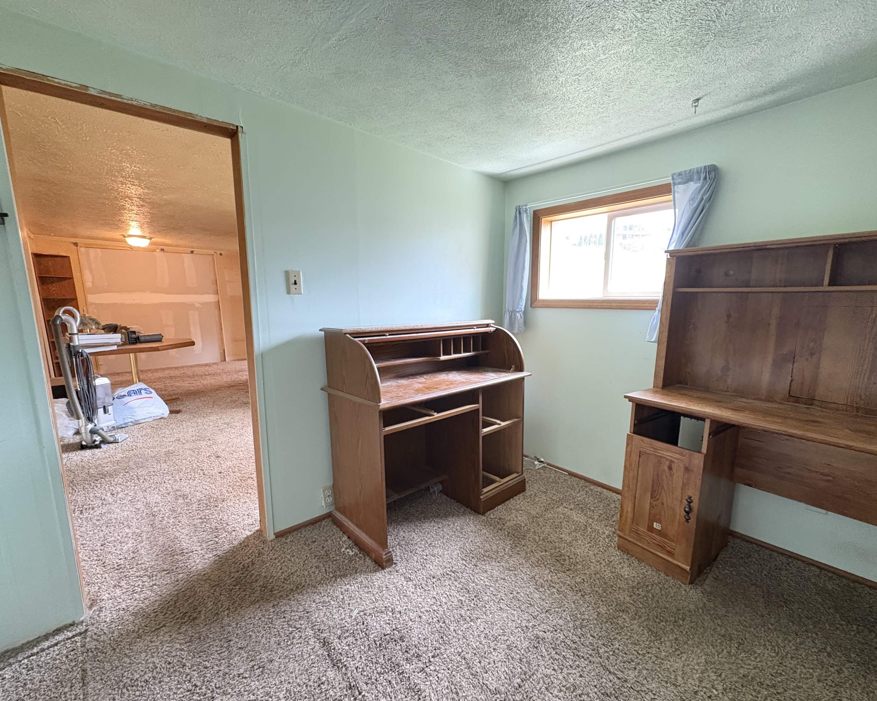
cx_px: 446
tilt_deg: -9.6
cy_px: 359
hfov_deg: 96.8
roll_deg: +0.4
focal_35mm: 15
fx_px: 389
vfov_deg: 84.0
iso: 800
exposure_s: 1/60
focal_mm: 2.22
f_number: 2.2
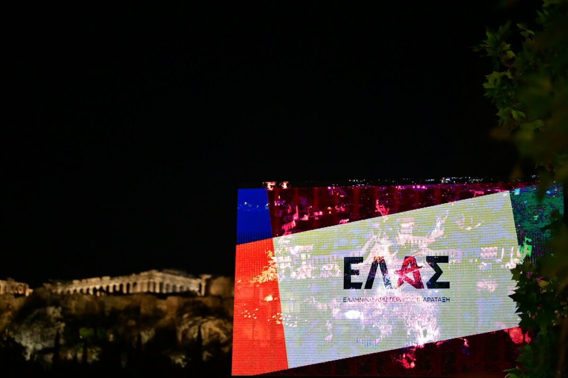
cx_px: 284
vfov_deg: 15.4
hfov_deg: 22.9
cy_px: 189
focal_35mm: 89
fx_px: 1404
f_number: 2.8
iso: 6400
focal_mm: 89
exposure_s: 1/250
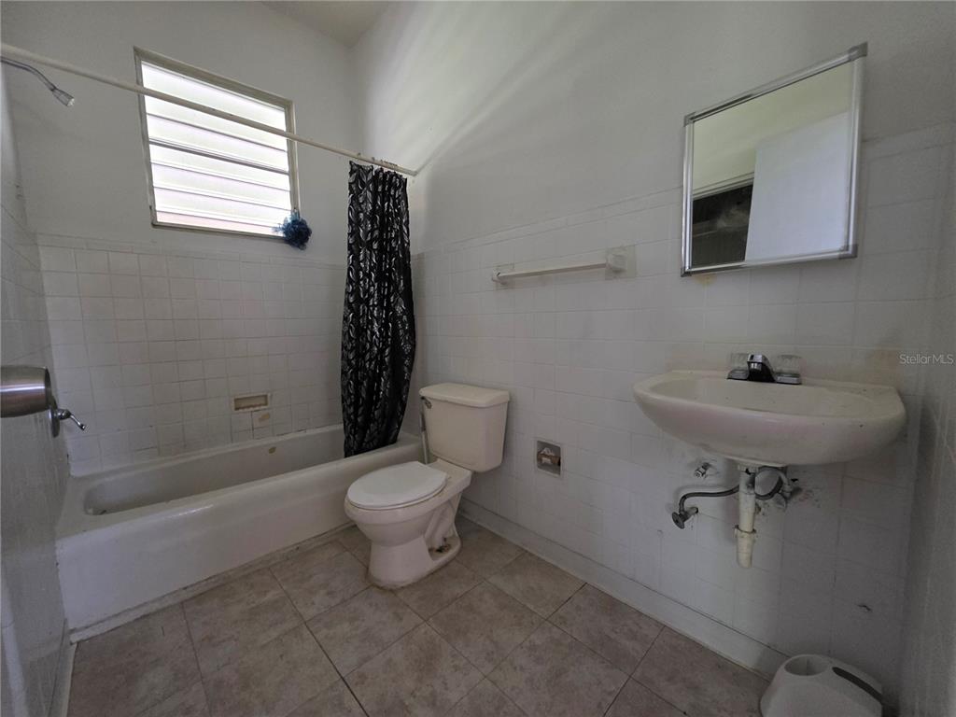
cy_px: 358
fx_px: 359
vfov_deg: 89.9
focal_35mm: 13
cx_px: 478
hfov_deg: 106.2
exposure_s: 1/60
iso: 1000
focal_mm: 2.2
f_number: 1.9
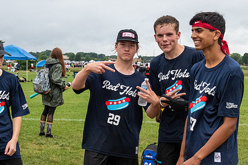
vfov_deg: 21.2
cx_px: 129
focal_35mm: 64
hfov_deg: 31.4
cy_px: 82
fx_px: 441
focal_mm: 28
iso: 1600
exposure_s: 1/800
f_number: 11
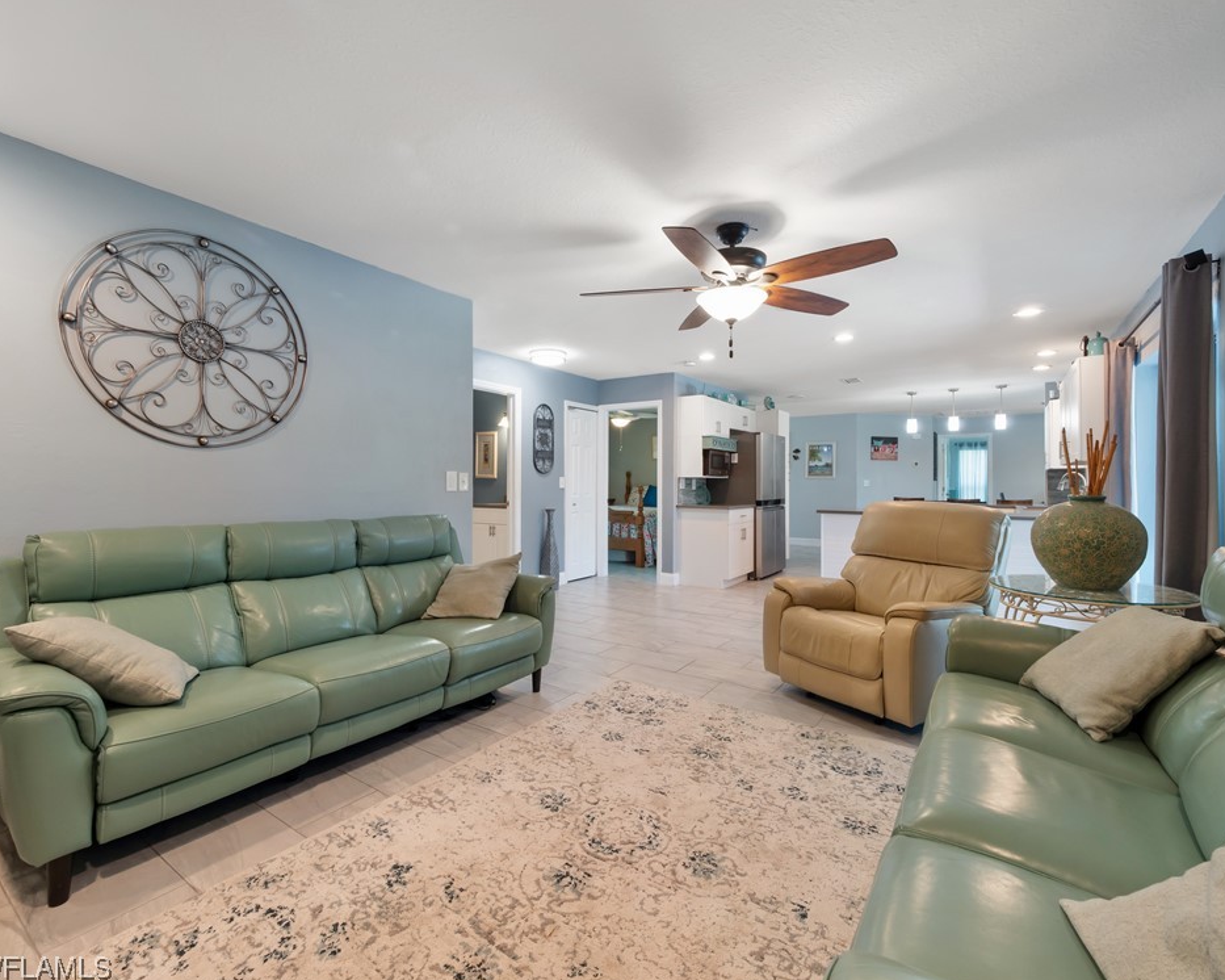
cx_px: 622
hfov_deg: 96.8
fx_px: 544
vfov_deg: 84.0
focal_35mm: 15
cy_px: 493
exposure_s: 1/6
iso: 200
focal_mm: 7
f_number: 7.1
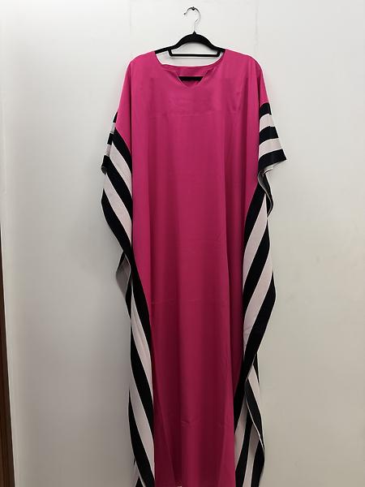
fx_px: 337
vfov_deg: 71.6
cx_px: 182
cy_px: 244
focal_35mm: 24
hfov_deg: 56.8
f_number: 1.78
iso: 200
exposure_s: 1/50
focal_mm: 6.76
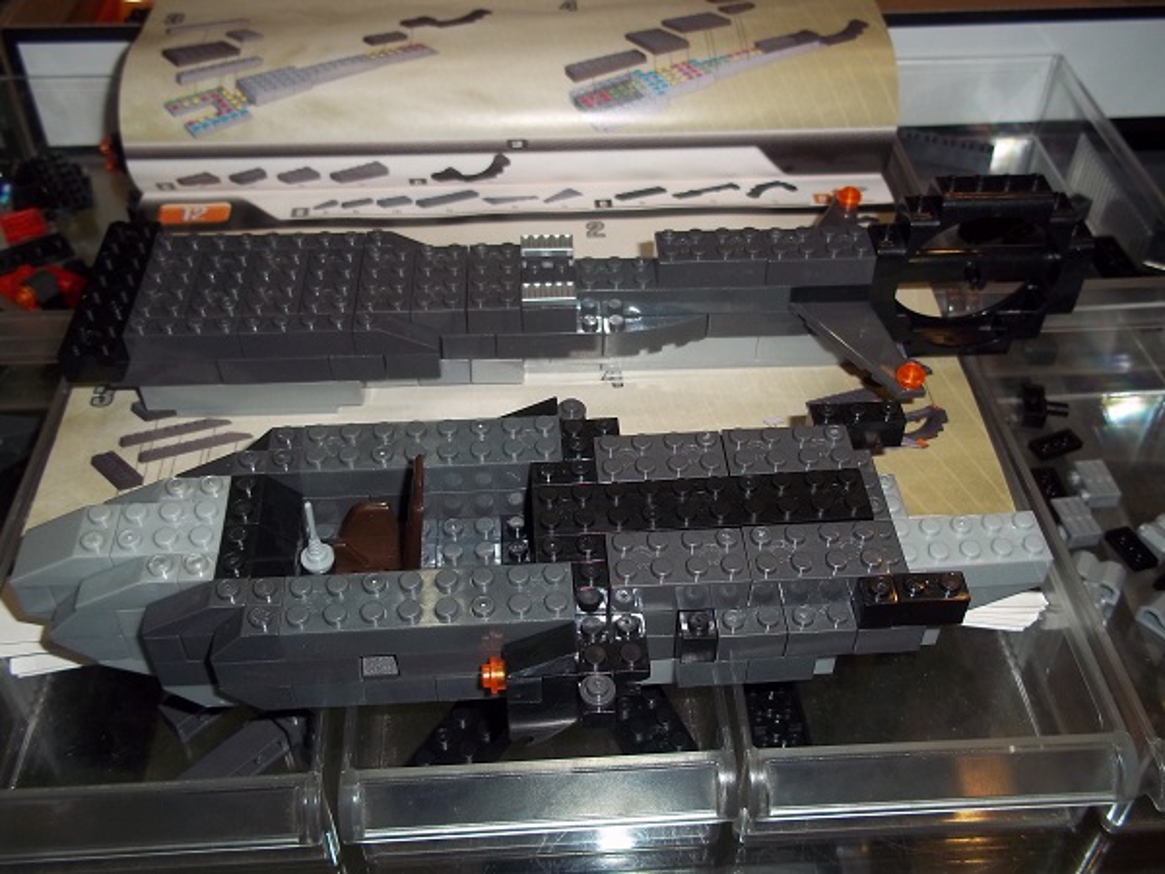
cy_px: 437
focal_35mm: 36
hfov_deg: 51.4
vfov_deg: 39.7
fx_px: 1212
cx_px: 582
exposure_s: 1/30
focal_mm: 6.5
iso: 80
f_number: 3.1
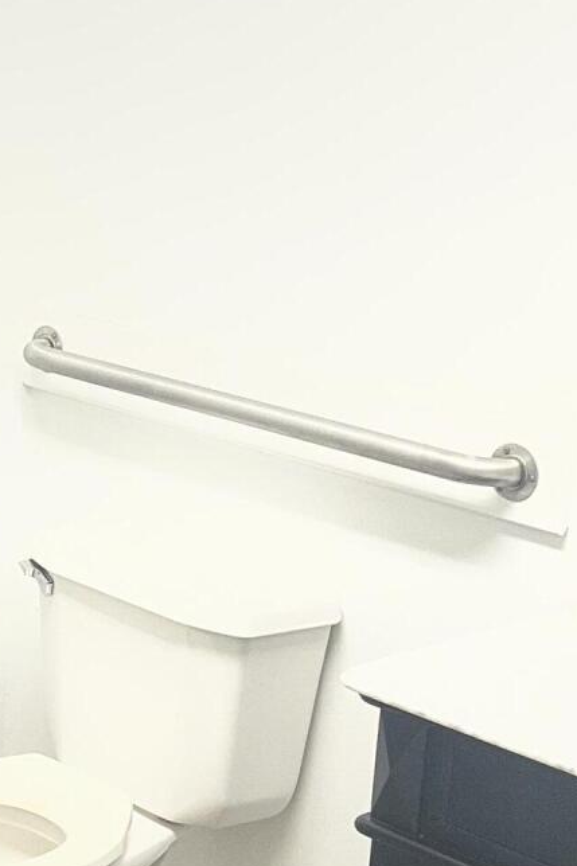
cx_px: 106
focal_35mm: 84
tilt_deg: -12.2
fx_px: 2020
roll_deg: -3.4
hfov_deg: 16.1
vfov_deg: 24.2
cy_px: 401
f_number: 1.6
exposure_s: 1/120
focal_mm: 5.1
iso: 50
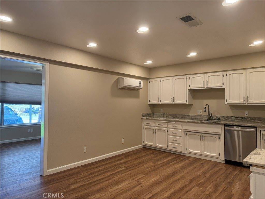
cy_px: 100
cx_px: 132
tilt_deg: +1.1
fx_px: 184
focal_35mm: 24
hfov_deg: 71.6
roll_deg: +0.2
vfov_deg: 56.8
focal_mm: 6.76
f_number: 1.78
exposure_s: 1/120
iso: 160
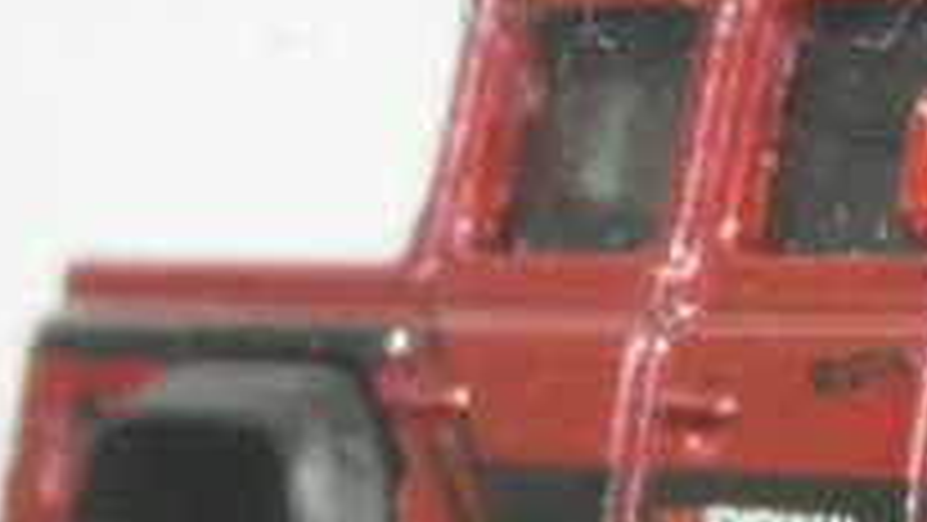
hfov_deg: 5.8
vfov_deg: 3.3
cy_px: 351
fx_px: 9048
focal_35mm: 368
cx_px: 1084
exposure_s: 1/50
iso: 200
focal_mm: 12
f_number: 3.2
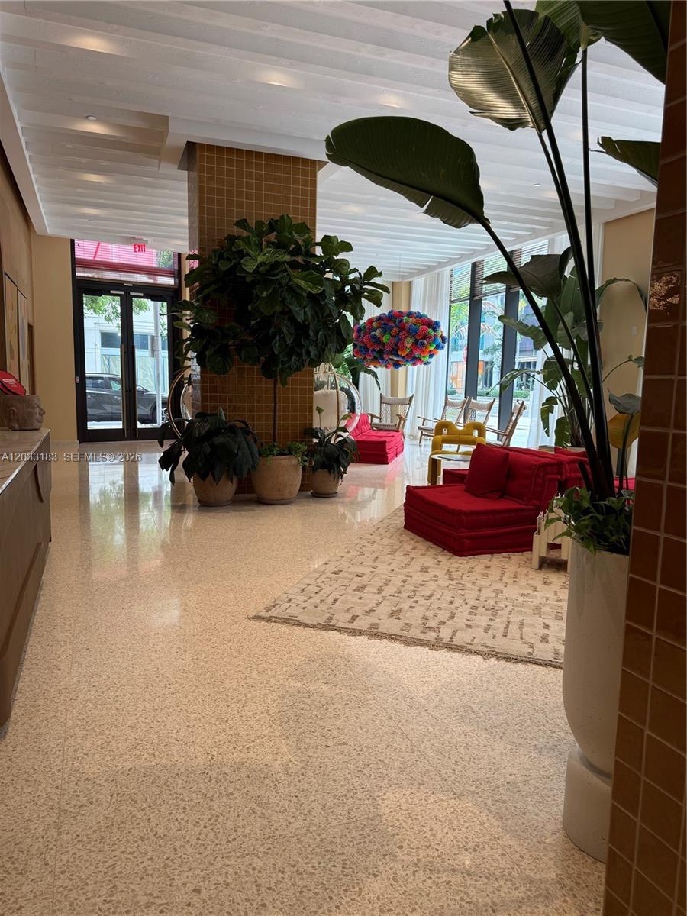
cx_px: 344
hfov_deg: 56.8
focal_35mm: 24
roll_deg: -2.6
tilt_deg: -8.7
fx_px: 635
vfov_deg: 71.6
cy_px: 458
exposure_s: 1/121
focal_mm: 6.76
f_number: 1.78
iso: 64
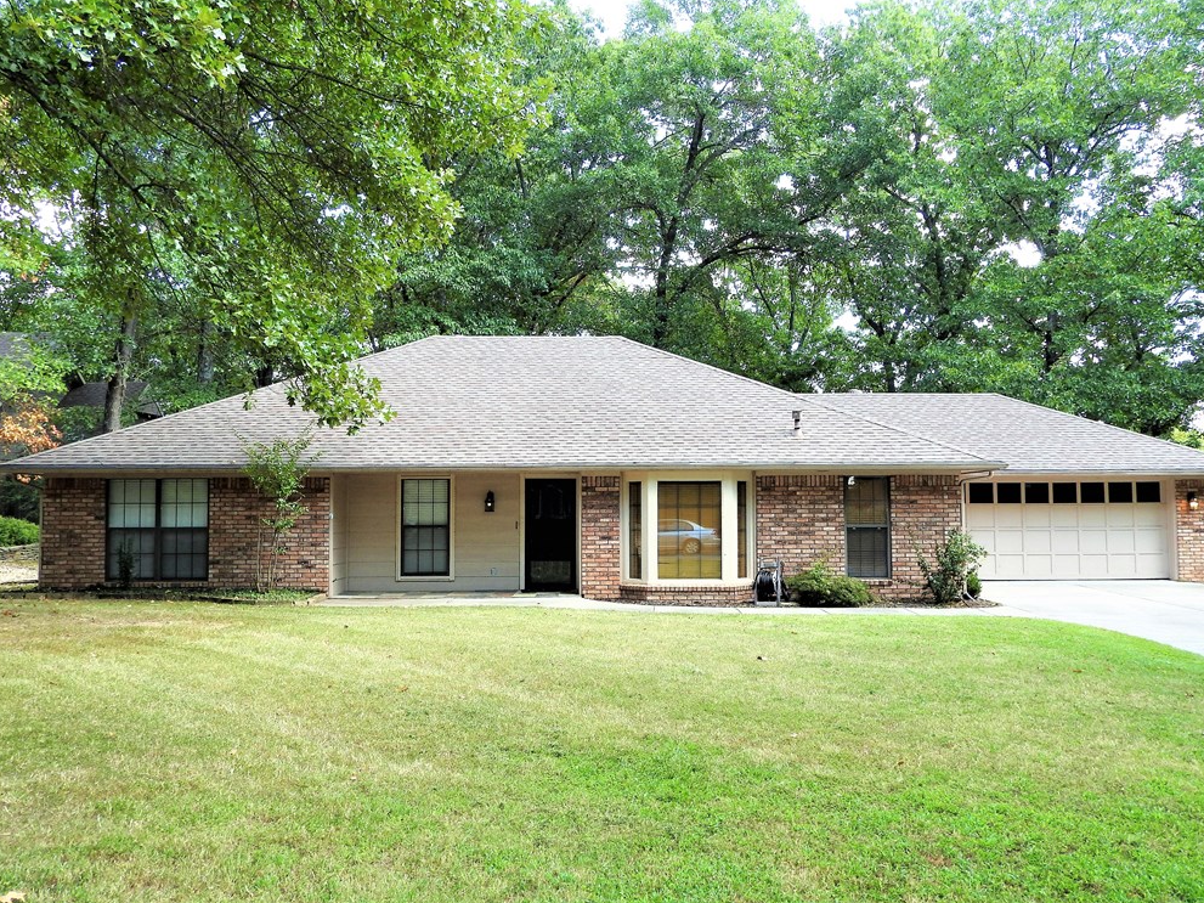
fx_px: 1078
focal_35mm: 31
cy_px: 441
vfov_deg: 45.4
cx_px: 601
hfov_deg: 58.4
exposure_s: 1/80
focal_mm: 5.4
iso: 100
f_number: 3.5
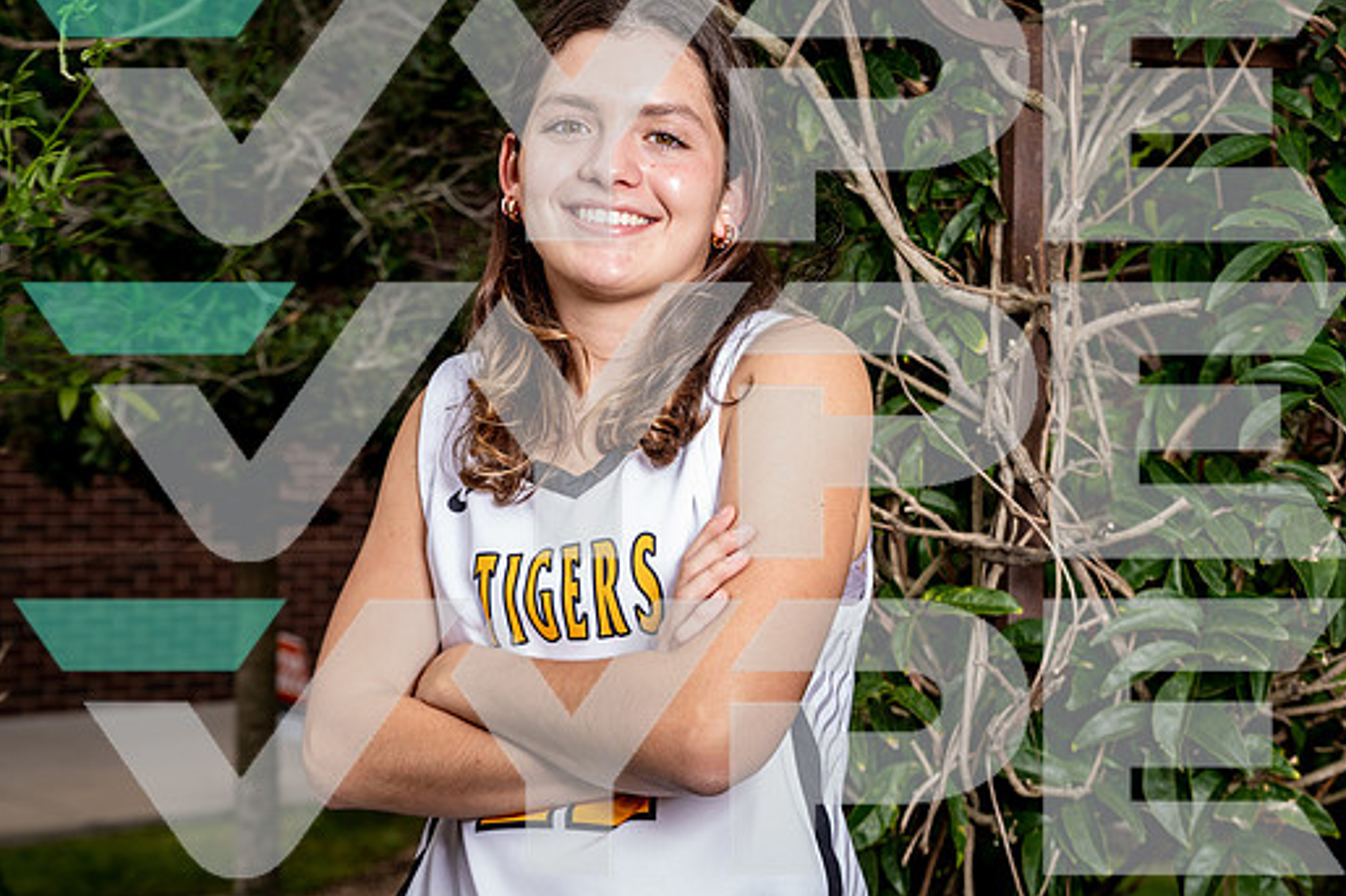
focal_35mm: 62
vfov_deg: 21.9
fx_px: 2317
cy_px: 422
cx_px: 687
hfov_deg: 32.4
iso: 320
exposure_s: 1/250
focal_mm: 55
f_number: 5.6
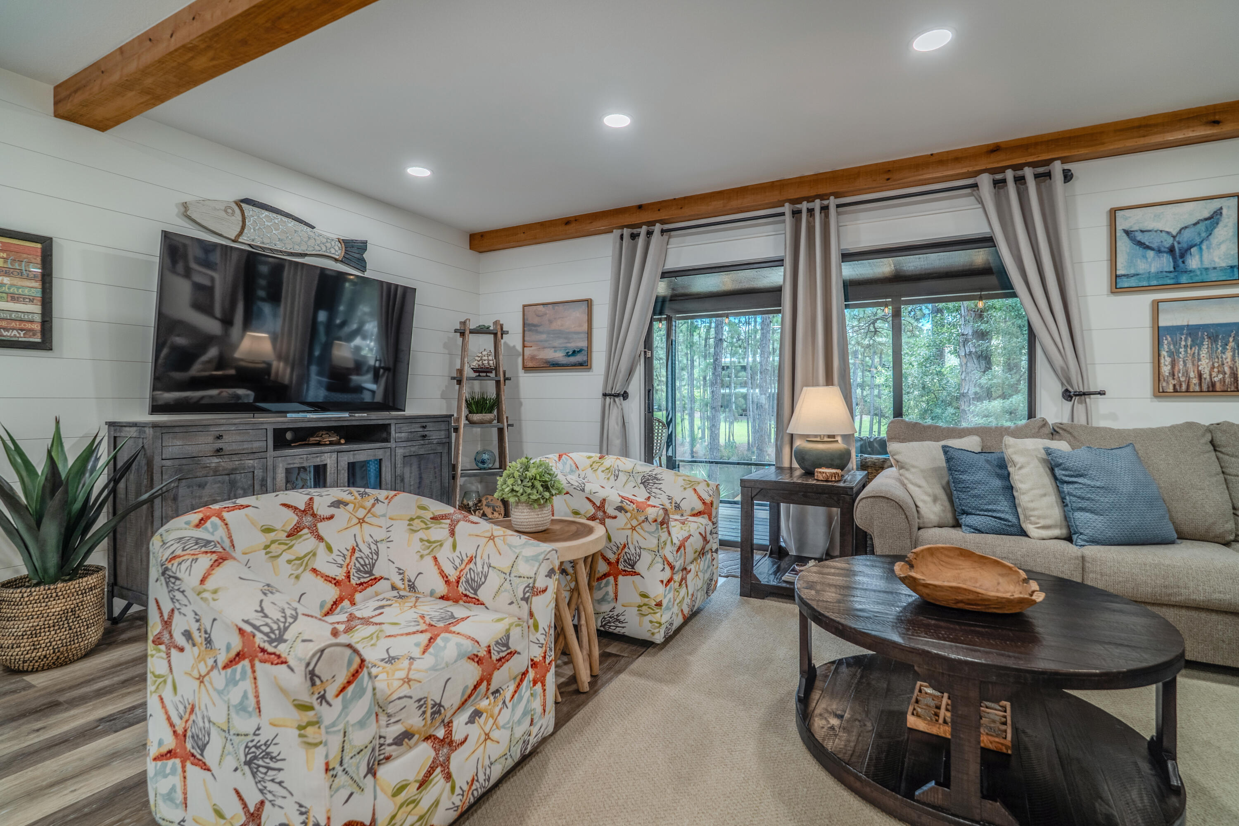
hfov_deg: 96.7
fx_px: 551
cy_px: 413
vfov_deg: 73.7
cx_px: 620
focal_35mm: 16
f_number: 4.5
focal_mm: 16
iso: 200
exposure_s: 1/40
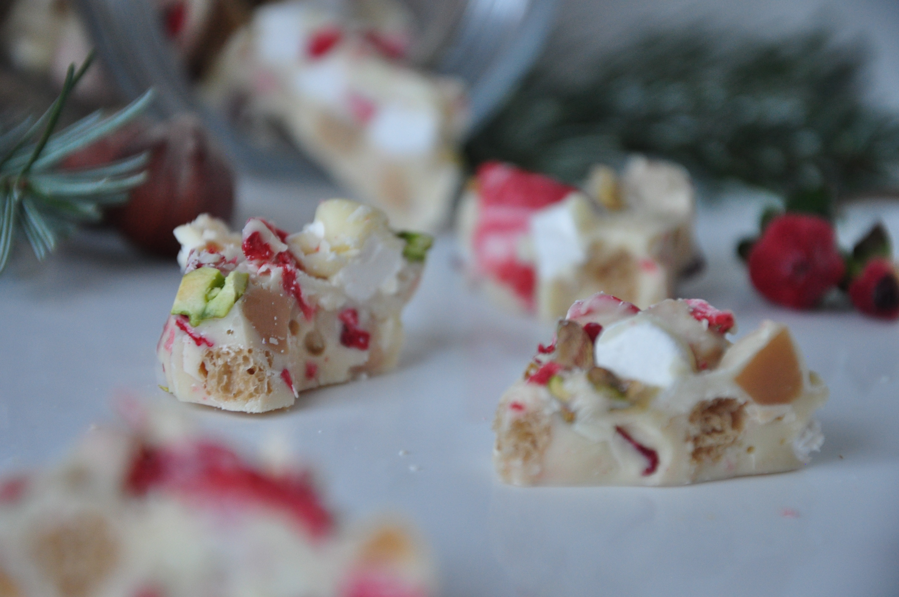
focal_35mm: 158
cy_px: 298
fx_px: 3928
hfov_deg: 13.1
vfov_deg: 8.7
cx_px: 450
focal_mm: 105
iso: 800
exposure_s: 1/5
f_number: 5.6
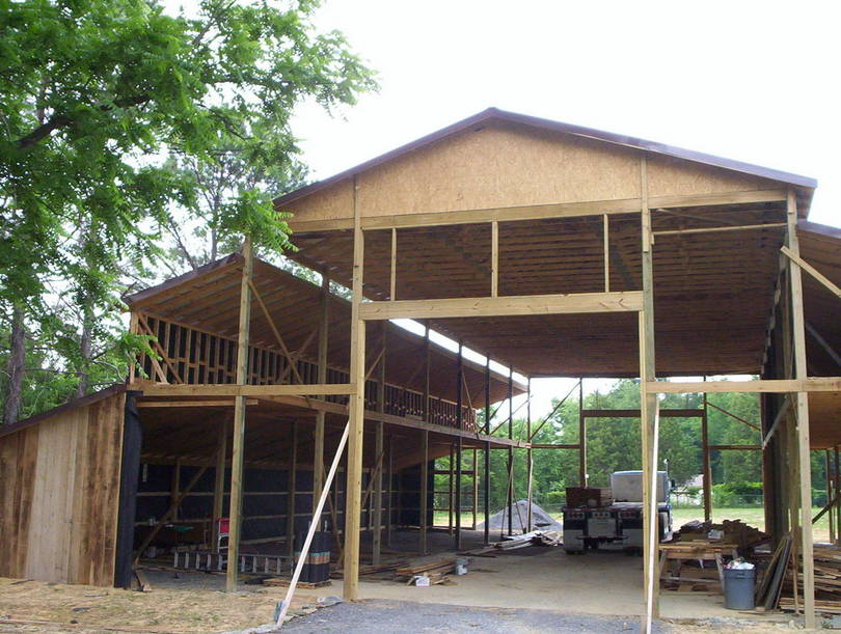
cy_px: 317
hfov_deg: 48.9
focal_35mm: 38
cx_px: 420
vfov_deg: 37.8
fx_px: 925
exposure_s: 1/73
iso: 140
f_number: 4.5
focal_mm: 4.99
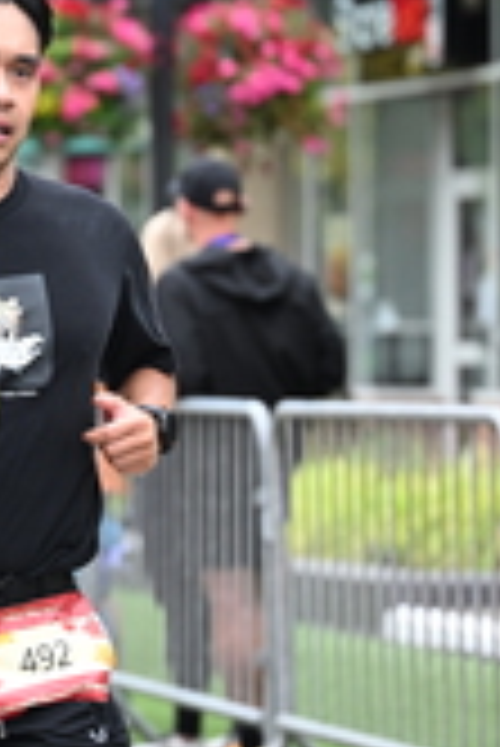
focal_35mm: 258
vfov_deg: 8.0
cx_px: -74
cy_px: 243
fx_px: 5363
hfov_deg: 5.3
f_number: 2.8
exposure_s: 1/1600
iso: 800
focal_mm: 78
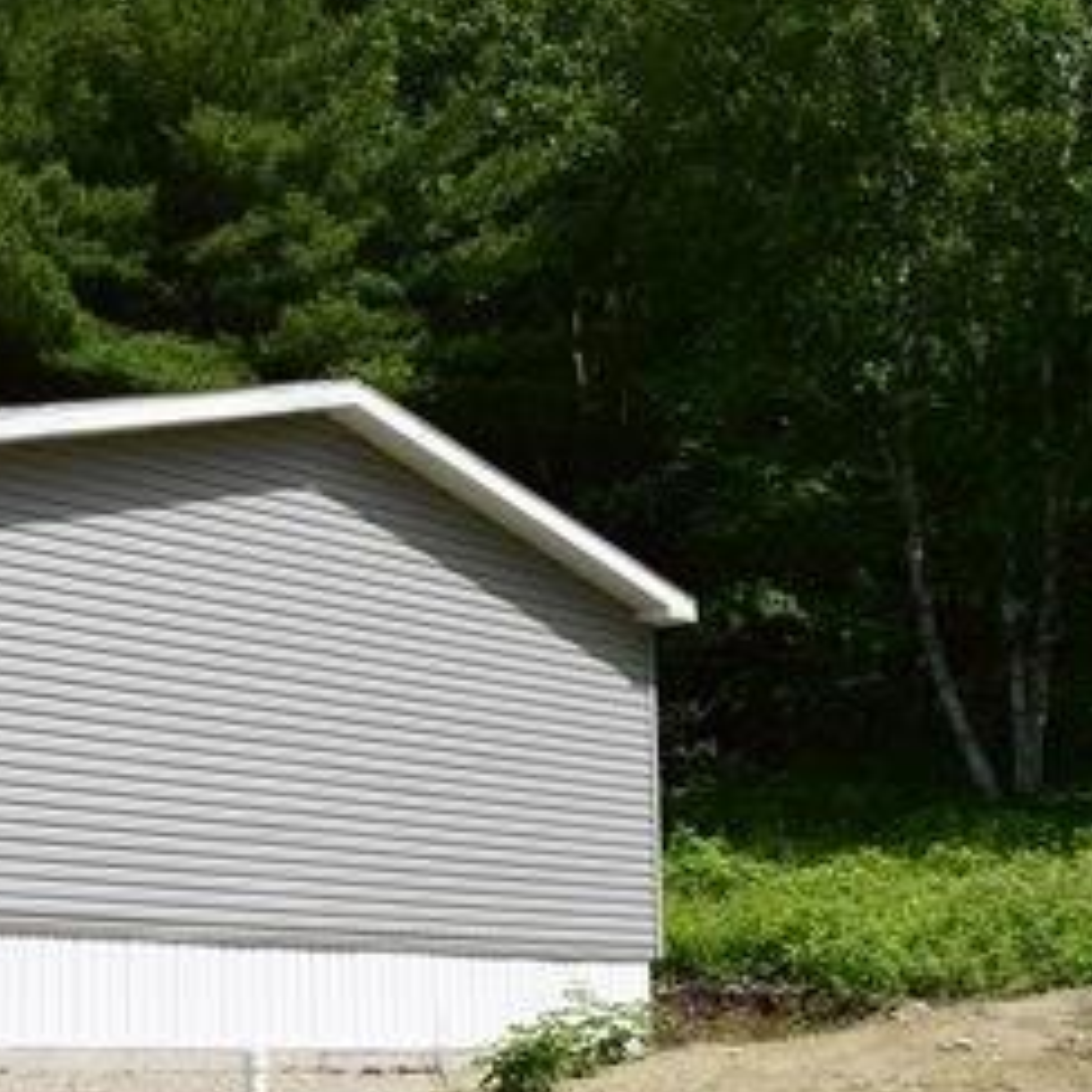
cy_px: 772
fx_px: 2391
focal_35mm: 67
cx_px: -215
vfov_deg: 25.5
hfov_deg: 23.5
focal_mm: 20
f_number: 11
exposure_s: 1/500
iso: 280
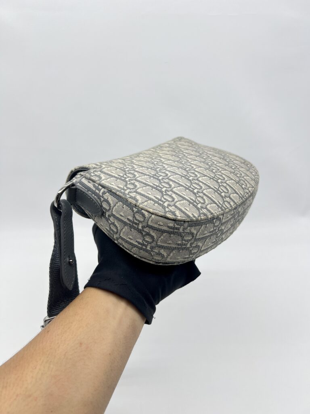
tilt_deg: -27.3
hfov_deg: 53.1
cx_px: 155
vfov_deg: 67.3
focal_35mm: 26
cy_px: 207
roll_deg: -0.3
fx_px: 310
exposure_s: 1/113
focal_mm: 5.7
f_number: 1.5
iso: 32
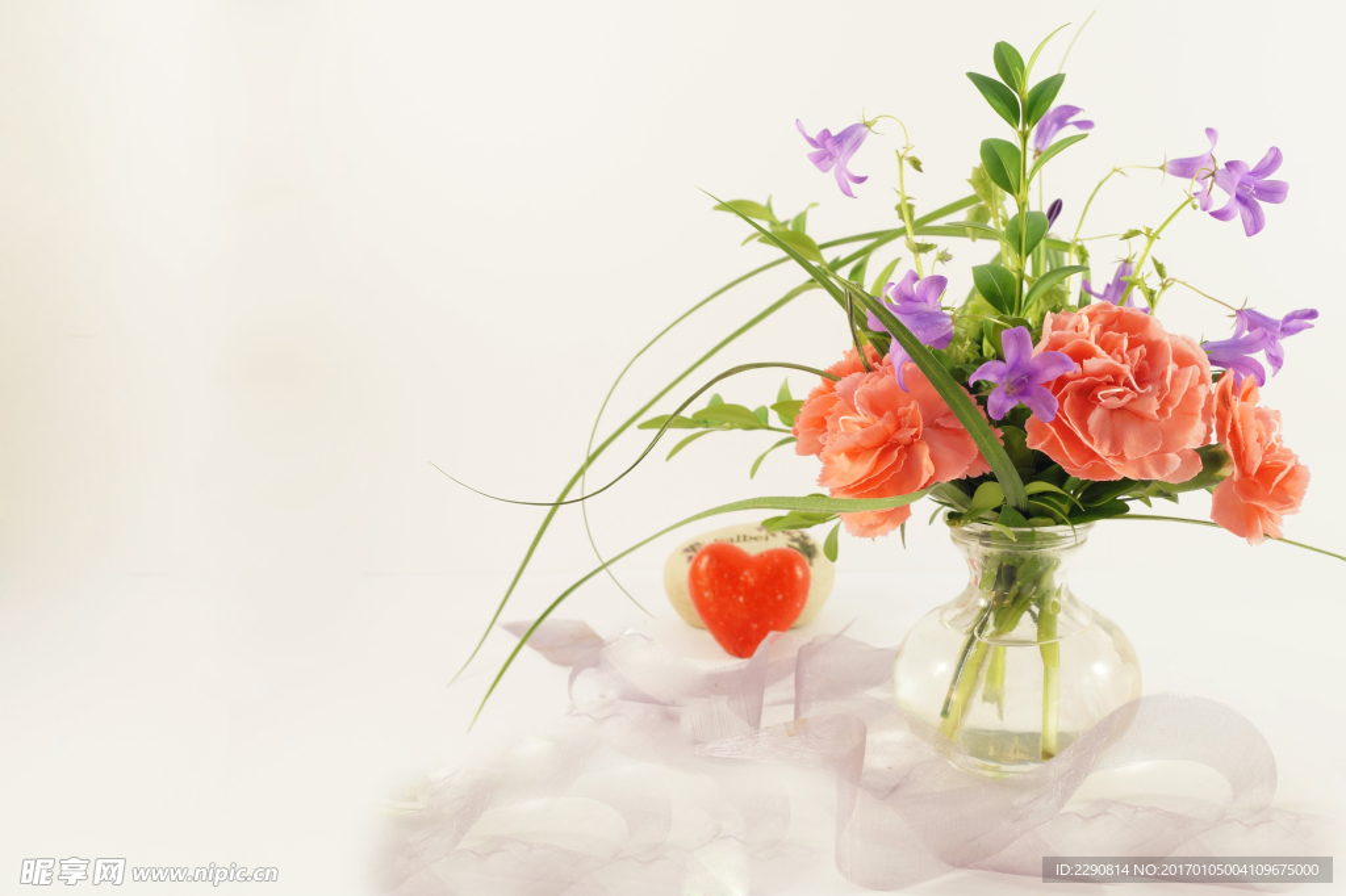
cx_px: 673
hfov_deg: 49.6
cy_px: 448
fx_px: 1458
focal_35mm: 39
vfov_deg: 34.2
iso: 400
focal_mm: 26
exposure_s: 1/6
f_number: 9
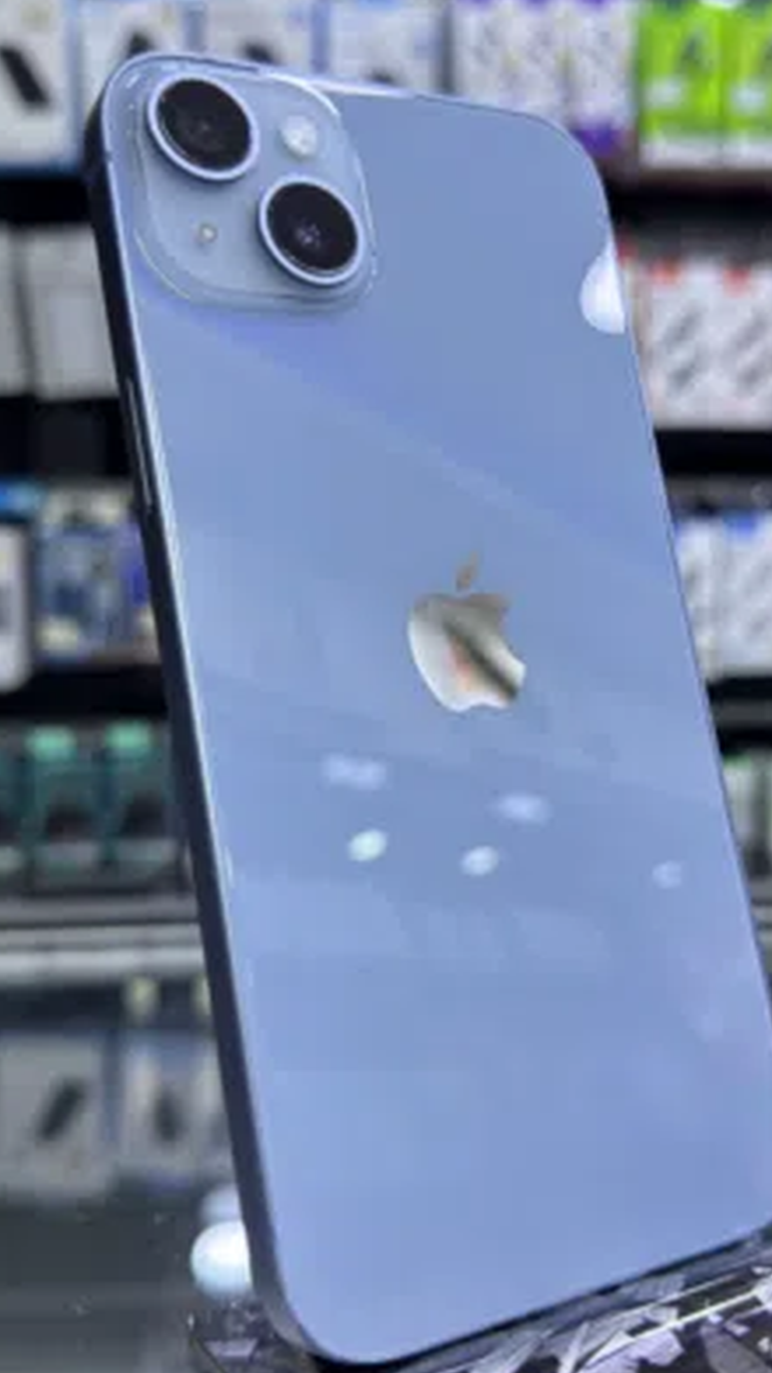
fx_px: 1419
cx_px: 435
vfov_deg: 51.6
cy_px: 692
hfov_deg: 30.4
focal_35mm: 39
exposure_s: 1/143
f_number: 1.78
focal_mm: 6.76
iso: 64
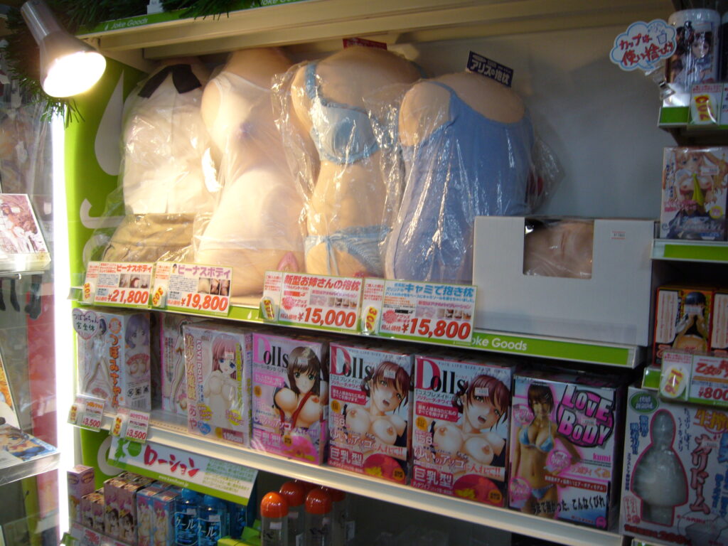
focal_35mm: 35
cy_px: 273
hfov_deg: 52.6
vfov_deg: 40.7
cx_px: 364
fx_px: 736
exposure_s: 1/25
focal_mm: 5.8
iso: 100
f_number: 2.8
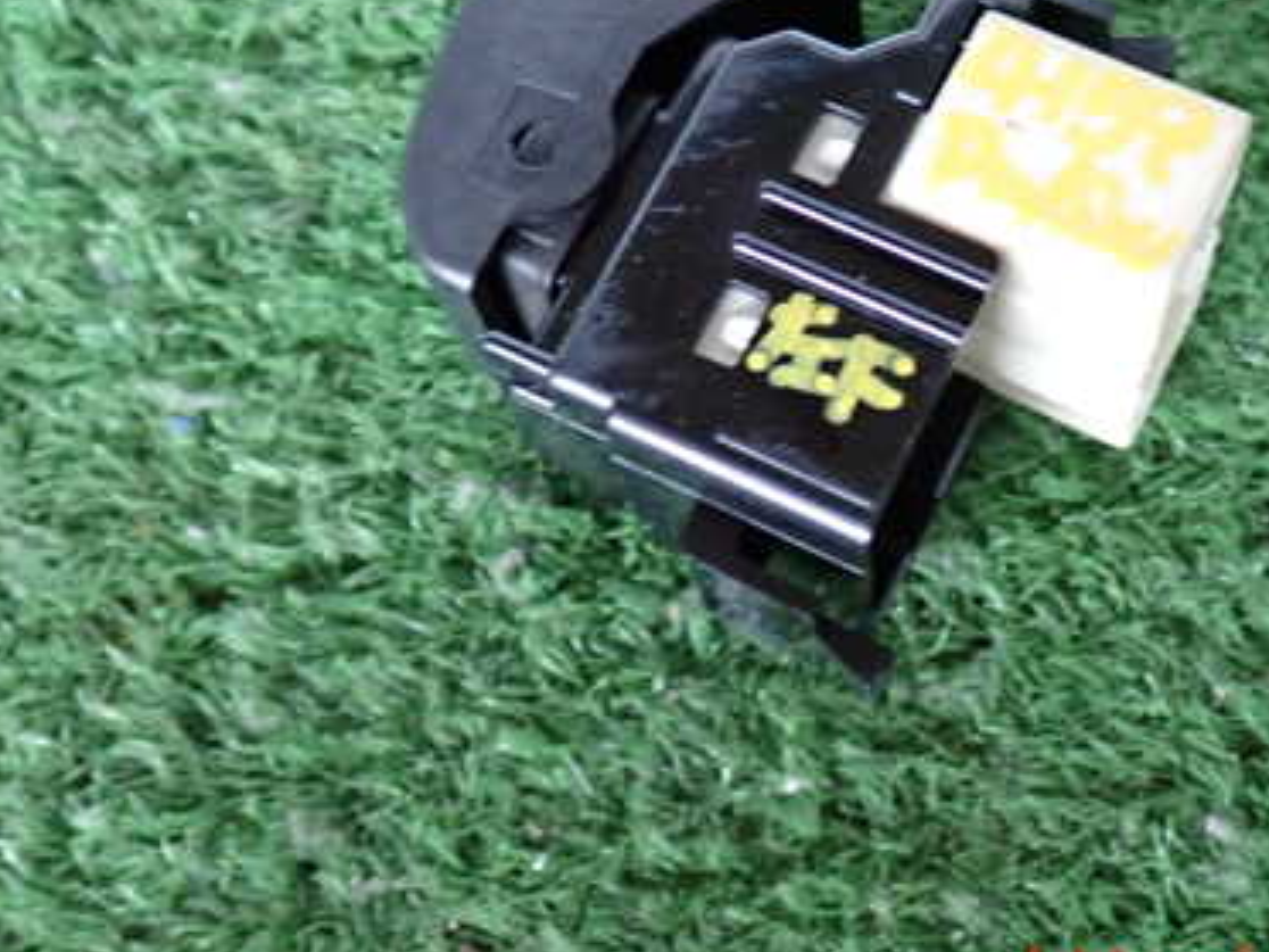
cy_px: 256
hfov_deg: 33.1
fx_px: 2126
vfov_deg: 25.0
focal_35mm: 58
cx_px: 774
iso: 500
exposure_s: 1/40
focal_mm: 6.37
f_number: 2.5
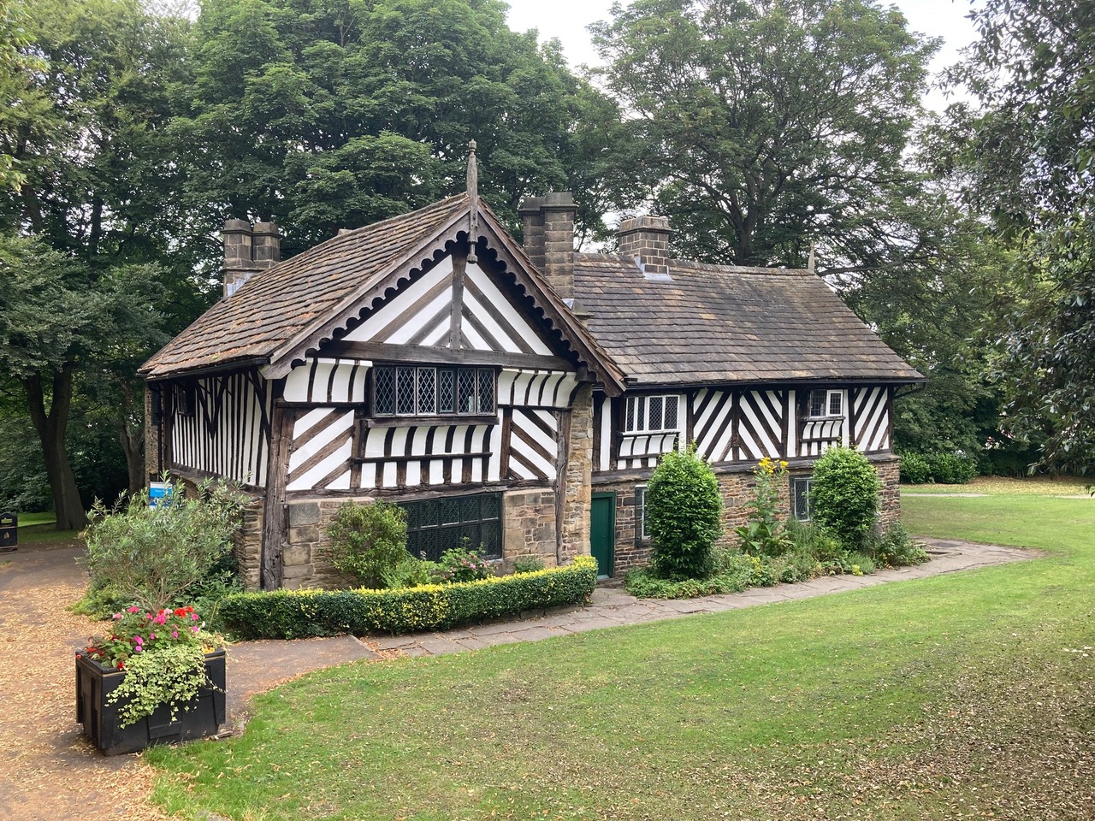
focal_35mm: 28
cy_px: 410
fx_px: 886
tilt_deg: -0.7
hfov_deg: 63.4
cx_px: 548
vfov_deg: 49.7
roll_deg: +0.3
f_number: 1.8
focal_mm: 3.99
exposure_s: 1/176
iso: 20
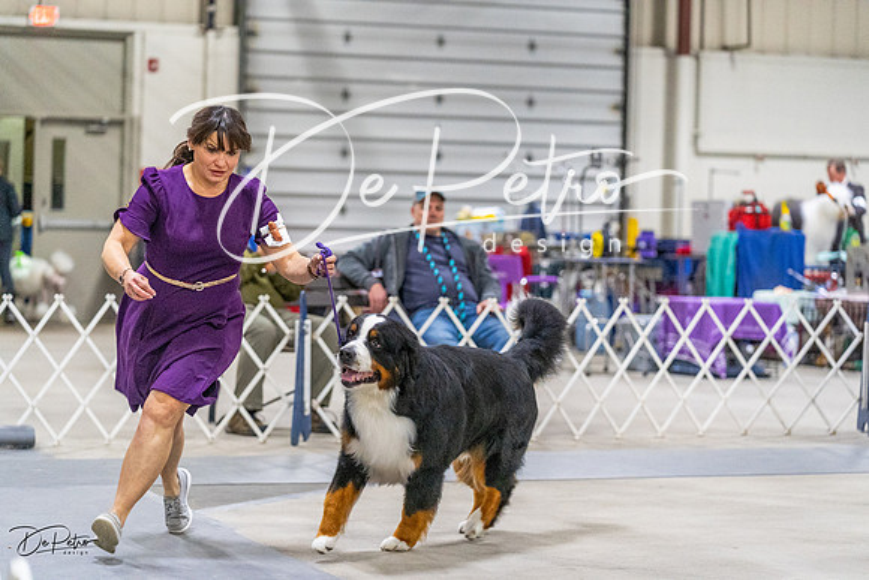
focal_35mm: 110
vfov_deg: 12.5
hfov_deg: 18.6
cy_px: 290
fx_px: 2656
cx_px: 434
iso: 6400
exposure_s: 1/320
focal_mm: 110
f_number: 3.2
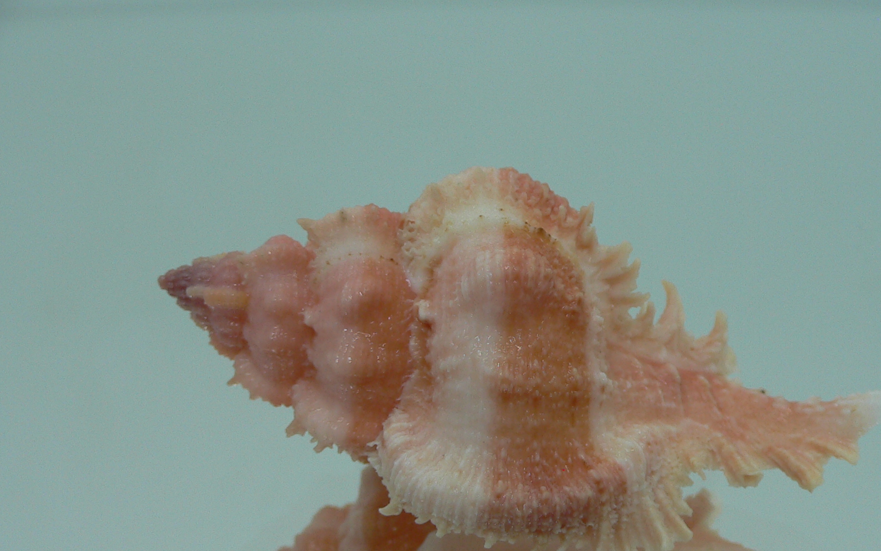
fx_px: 1129
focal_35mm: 47
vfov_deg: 27.2
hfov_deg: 42.5
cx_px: 501
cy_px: 388
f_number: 2.8
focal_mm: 4.6
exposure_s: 1/60
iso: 80
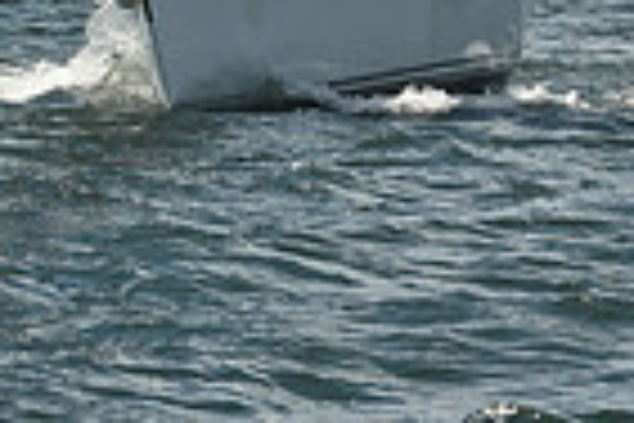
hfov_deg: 5.3
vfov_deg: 3.4
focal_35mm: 390
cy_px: -855
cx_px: 43
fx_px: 6868
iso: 250
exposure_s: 1/1250
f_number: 11
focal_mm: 95
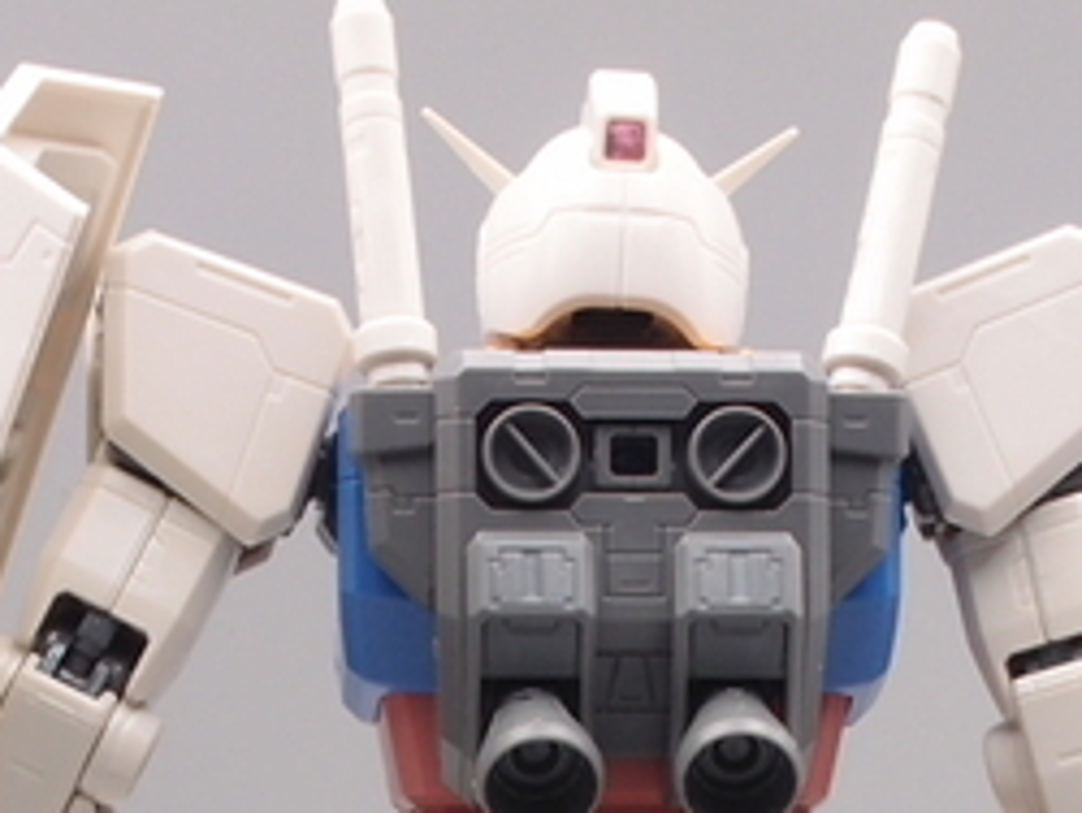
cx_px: 472
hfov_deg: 13.4
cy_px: 1185
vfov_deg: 9.8
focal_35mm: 147
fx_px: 4599
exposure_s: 1/6
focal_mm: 9.87
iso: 100
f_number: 8
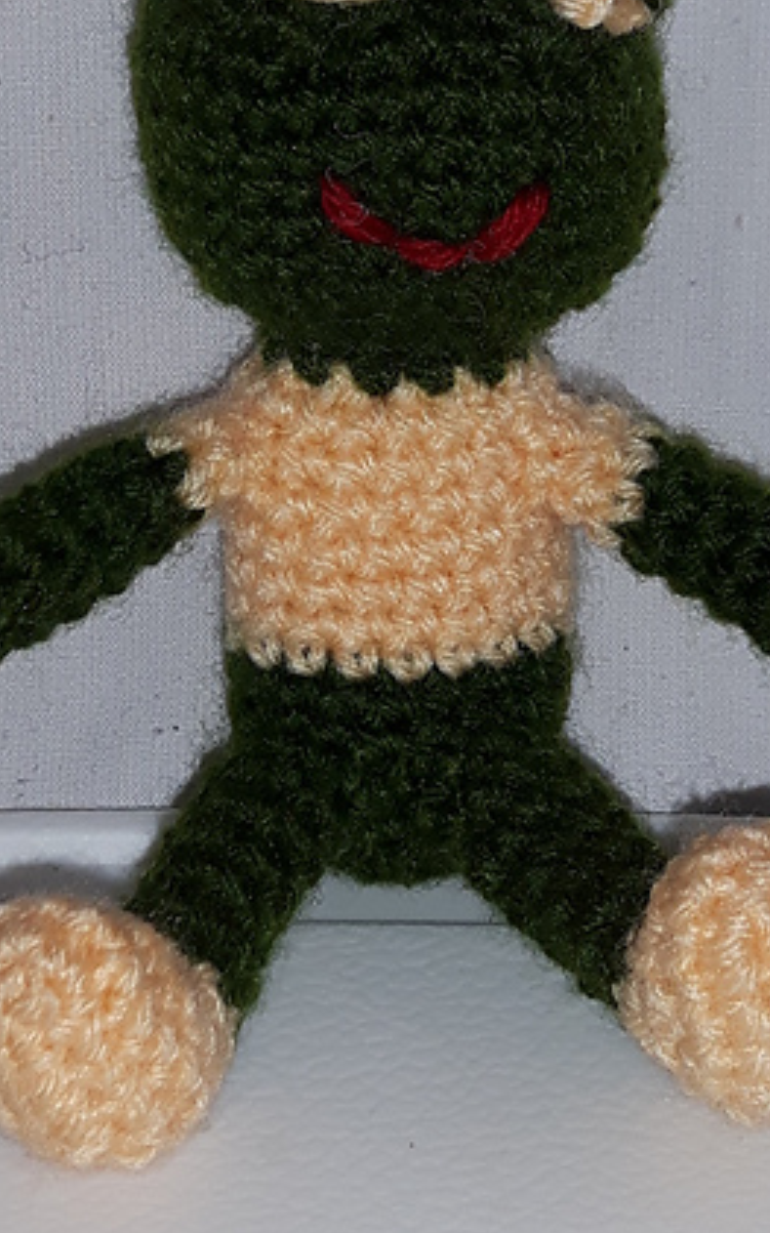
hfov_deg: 25.8
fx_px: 1679
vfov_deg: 39.9
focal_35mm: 50
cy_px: 425
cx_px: 392
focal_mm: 3.7
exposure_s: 1/255
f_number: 1.9
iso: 40
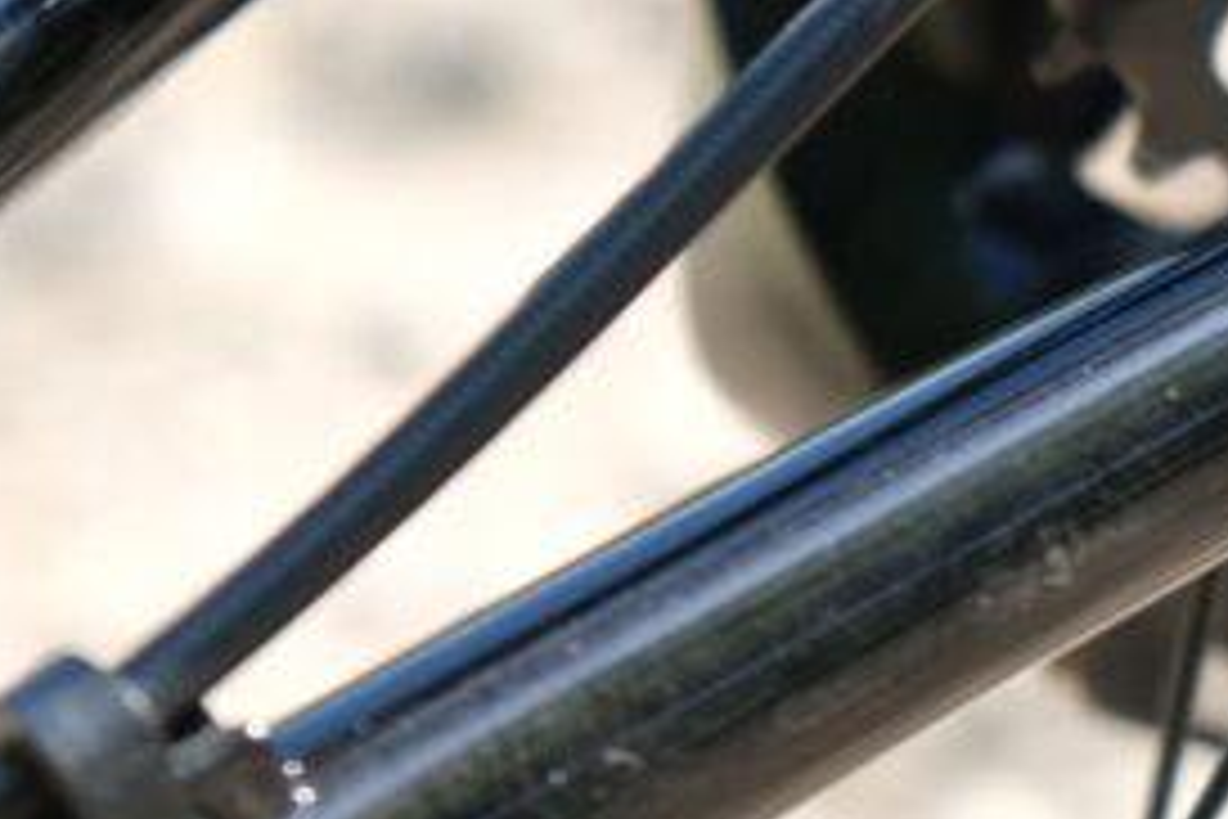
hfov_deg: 6.6
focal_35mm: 311
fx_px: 10608
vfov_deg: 4.4
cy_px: -560
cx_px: 1619
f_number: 4
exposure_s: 1/200
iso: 160
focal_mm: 55
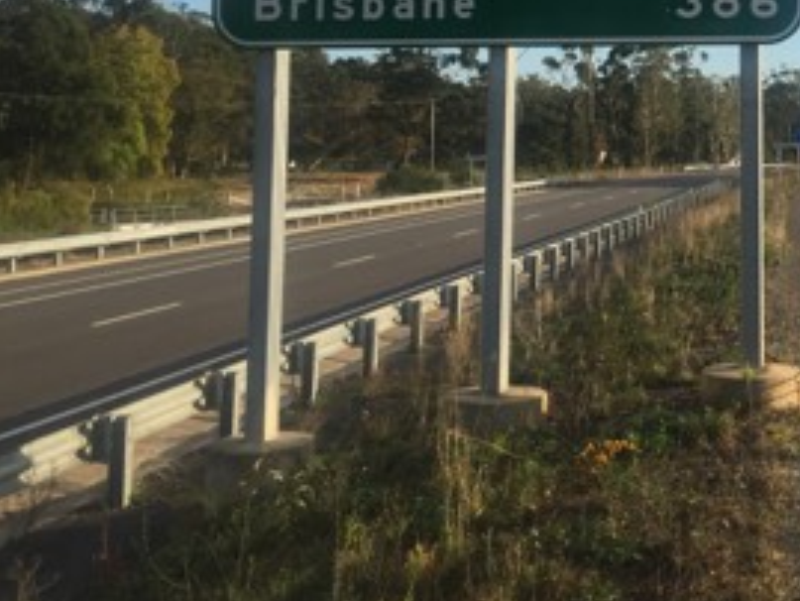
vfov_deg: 25.2
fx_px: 1295
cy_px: 45
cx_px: 767
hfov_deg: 32.1
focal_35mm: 56
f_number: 2.2
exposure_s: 1/1130
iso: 32
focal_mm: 4.15
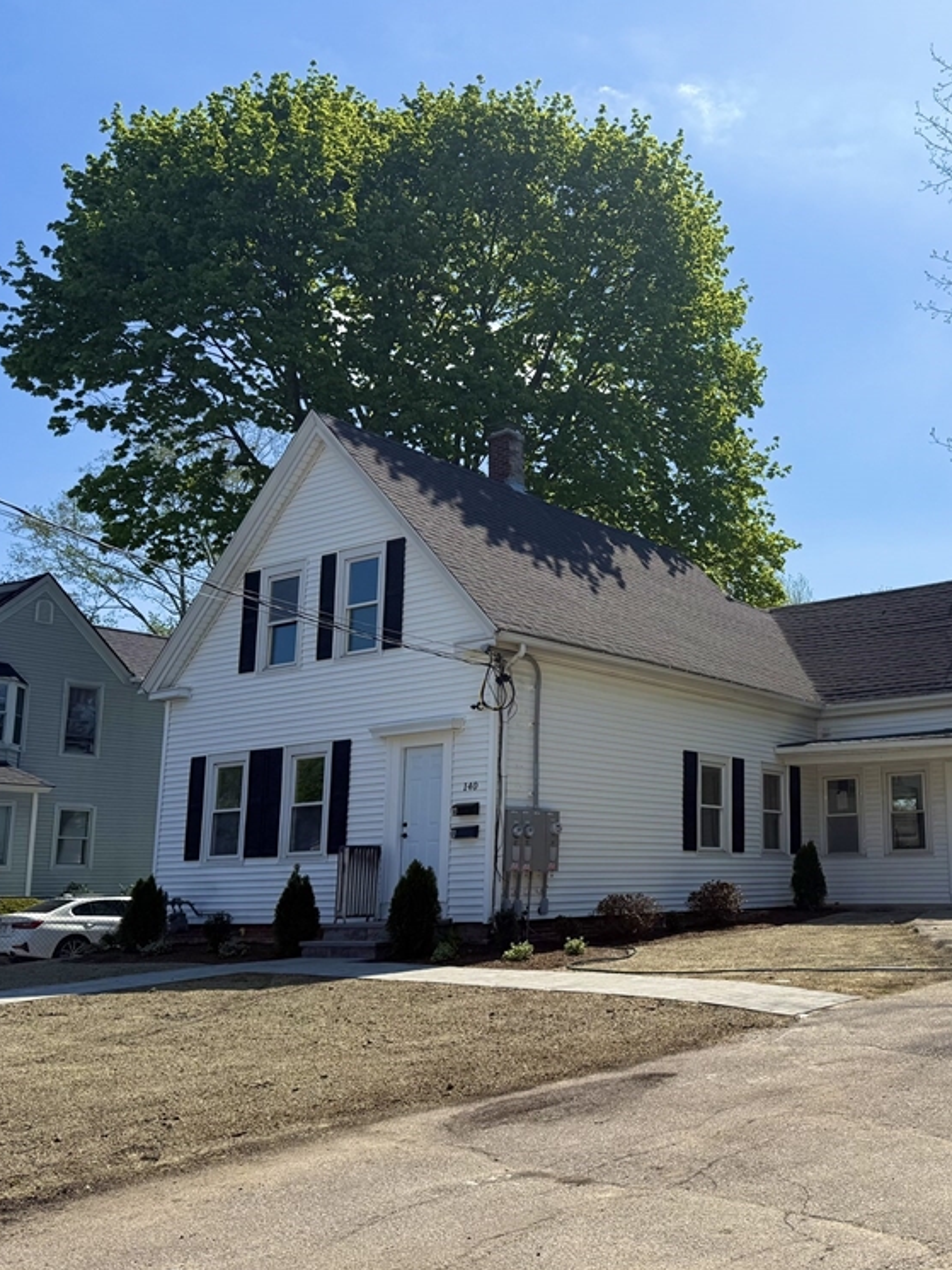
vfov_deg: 55.3
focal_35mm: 33
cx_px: 751
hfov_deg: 41.3
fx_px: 1210
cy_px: 648
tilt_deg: +10.4
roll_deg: +0.4
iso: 80
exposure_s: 1/6711
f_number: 1.78
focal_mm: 6.76
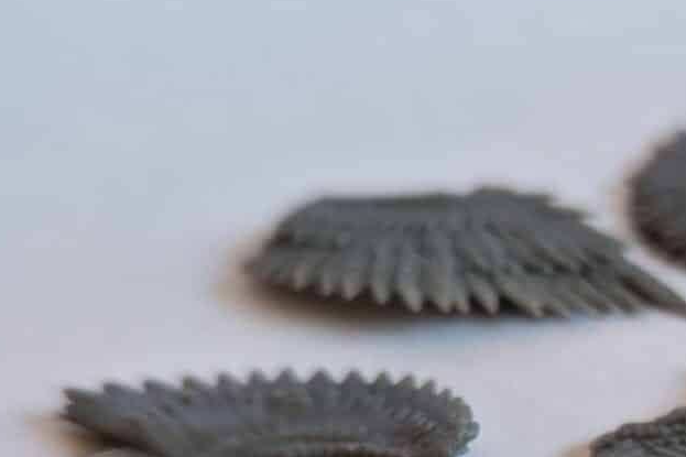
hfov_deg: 32.6
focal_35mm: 59
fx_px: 1124
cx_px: 588
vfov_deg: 21.7
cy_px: 512
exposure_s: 1/100
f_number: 1.8
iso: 250
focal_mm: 5.4
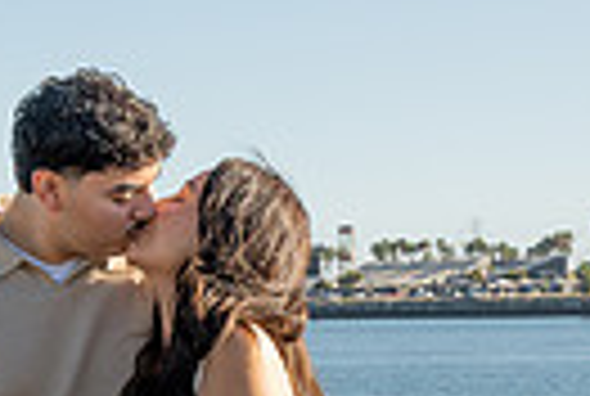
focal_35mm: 159
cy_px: 524
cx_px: -203
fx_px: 2612
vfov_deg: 8.5
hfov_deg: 12.4
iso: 200
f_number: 9
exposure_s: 1/200
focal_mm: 36
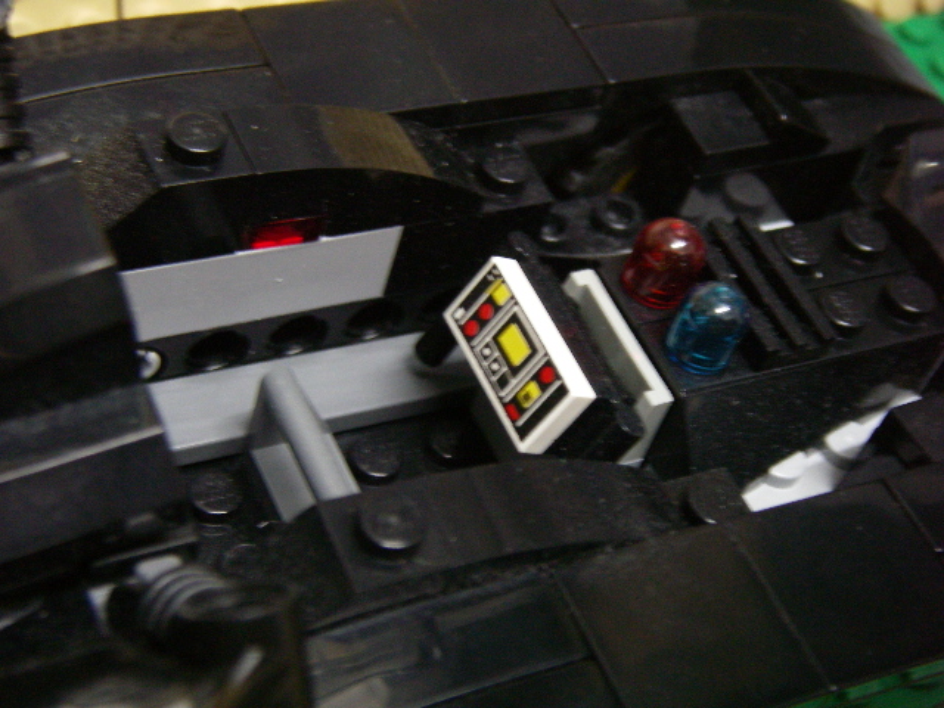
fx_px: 1718
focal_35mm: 63
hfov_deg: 30.7
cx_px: 472
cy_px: 354
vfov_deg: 23.3
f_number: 3.7
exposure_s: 1/4
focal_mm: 10.5
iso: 320
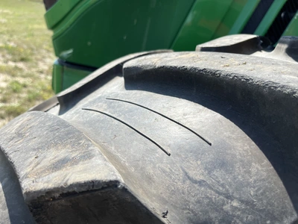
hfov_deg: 67.3
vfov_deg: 53.1
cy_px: 112
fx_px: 224
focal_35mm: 26
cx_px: 149
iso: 50
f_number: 1.6
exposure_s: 1/1802
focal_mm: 5.1
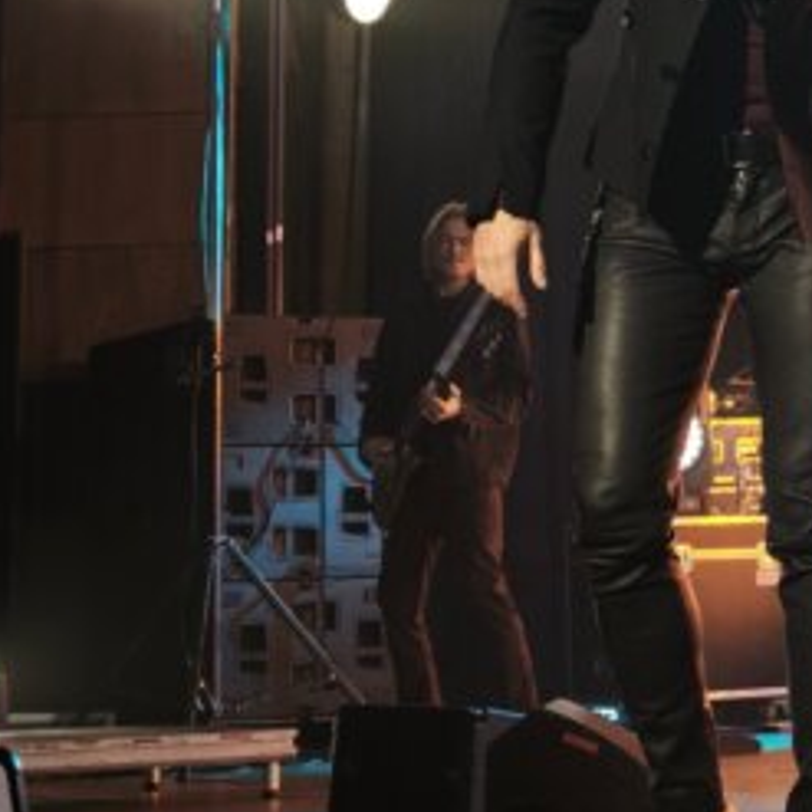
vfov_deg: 15.8
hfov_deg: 15.8
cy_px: 66
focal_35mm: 109
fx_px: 2893
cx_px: 731
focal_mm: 6.45
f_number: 1.62
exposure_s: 1/120
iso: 200
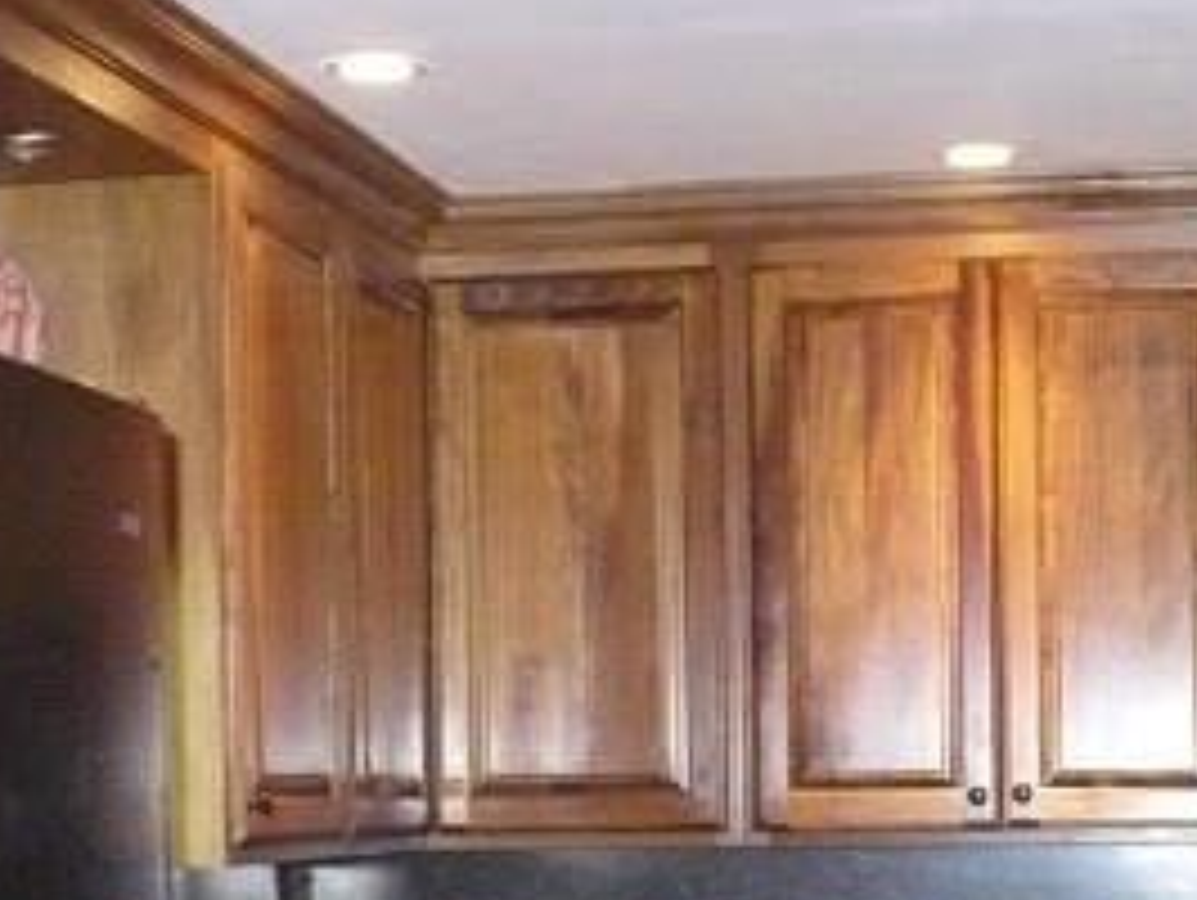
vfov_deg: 16.2
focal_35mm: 89
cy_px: 963
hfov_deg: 22.0
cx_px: 608
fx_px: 3080
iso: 640
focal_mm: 6.1
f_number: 2.8
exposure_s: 1/30
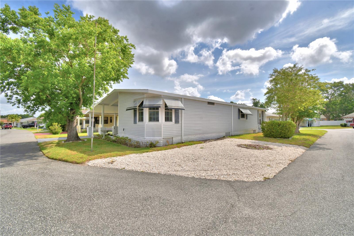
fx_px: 147
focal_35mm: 15
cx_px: 177
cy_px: 118
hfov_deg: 100.4
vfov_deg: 77.3
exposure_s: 1/250
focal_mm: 10
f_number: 13
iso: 100
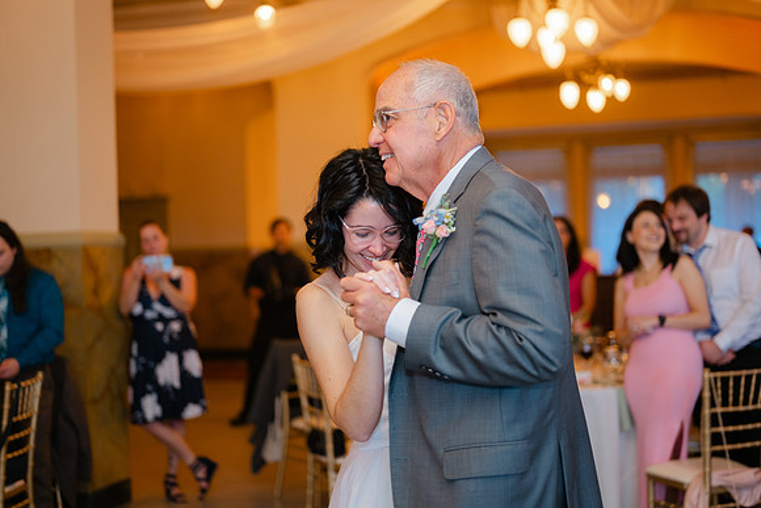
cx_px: 380
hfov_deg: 39.6
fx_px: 1057
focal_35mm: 50
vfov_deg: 27.0
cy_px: 254
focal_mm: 50
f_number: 1.8
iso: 320
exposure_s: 1/125
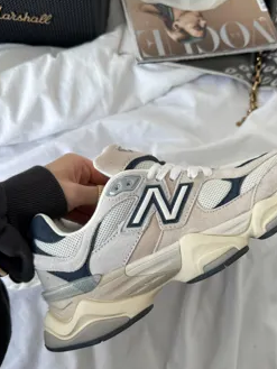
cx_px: 158
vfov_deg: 52.5
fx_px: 373
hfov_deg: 40.6
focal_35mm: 35
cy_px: 201
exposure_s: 1/120
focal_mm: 6.76
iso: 64
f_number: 1.8
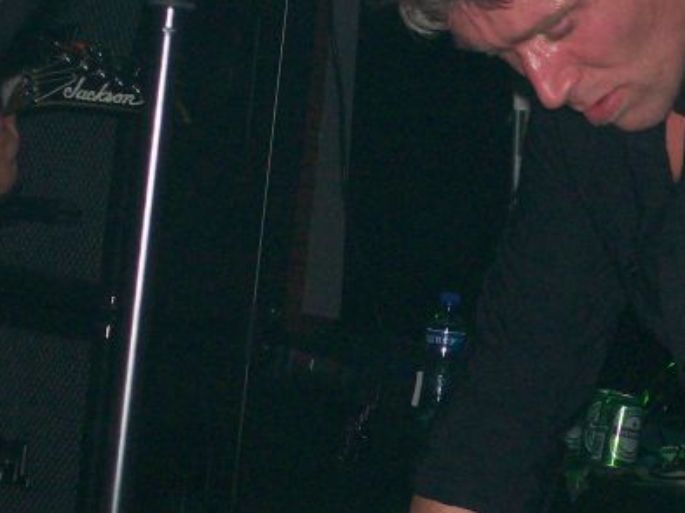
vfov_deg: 8.4
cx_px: 467
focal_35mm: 177
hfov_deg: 11.2
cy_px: 325
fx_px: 3499
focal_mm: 14.3
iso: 140
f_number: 4.3
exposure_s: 1/109
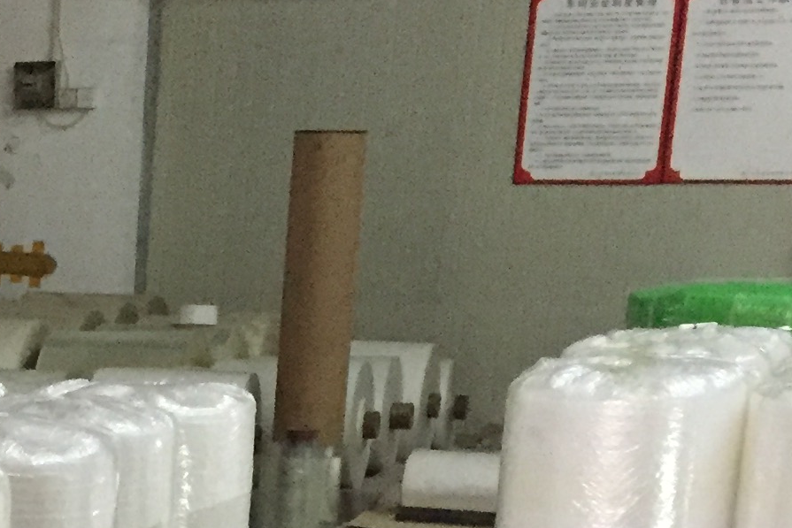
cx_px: -254
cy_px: 953
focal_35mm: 110
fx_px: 2420
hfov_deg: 17.4
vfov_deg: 11.5
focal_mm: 4.15
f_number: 2.2
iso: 250
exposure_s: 1/25
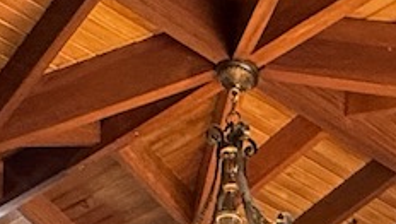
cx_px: 268
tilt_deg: -4.9
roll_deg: -2.9
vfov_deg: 8.1
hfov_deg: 20.3
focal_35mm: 105
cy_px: 834
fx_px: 1104
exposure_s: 1/60
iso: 400
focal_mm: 2.22
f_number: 2.2
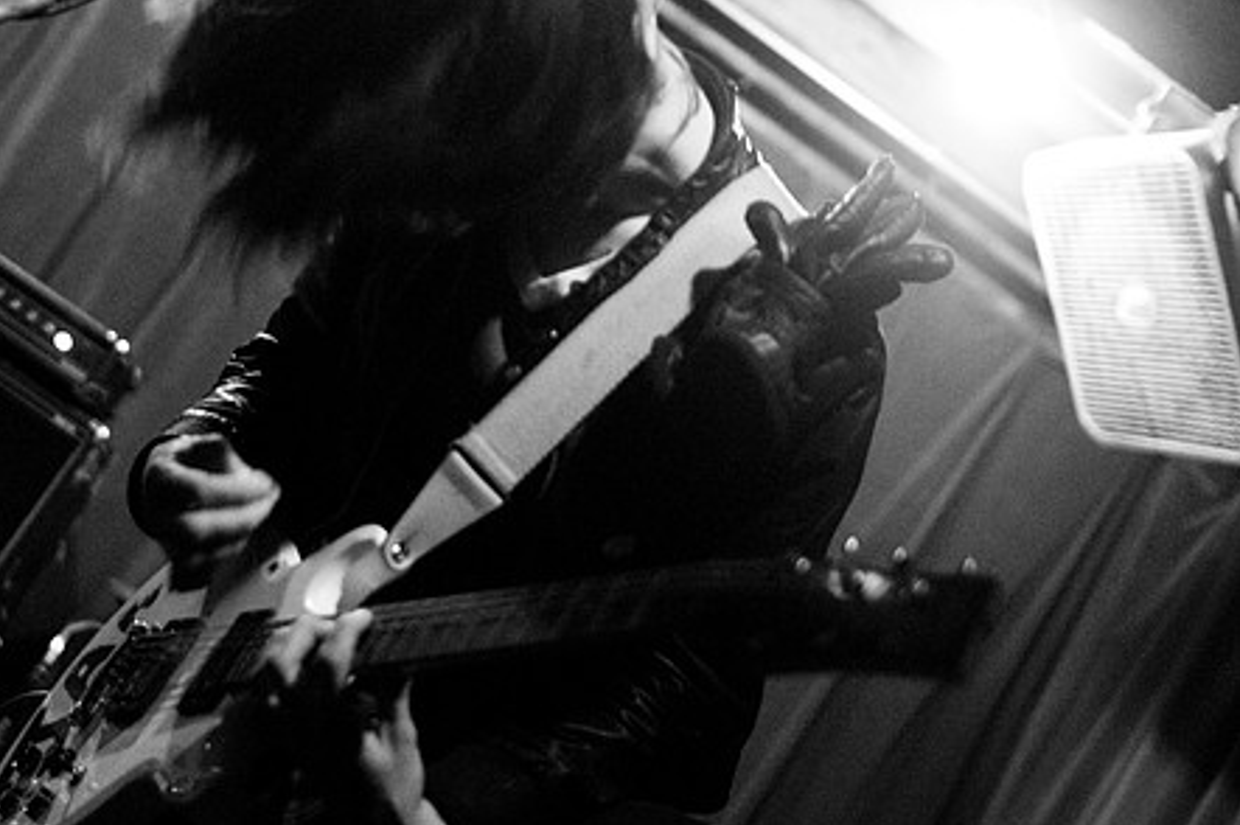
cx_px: 432
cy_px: 369
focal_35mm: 59
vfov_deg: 22.9
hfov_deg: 33.7
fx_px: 2031
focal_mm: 30
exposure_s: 1/80
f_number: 1.6
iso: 1000
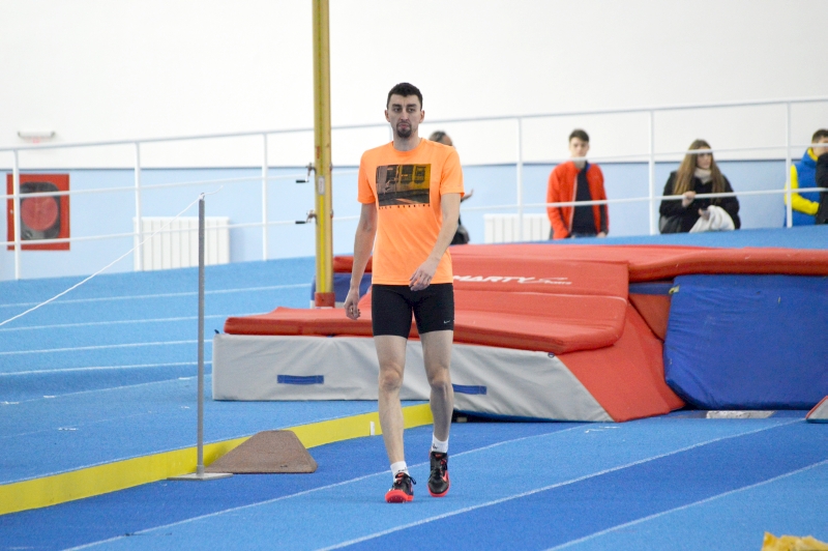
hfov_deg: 7.0
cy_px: 276
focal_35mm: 292
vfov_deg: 4.7
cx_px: 414
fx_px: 6722
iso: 1600
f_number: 4.8
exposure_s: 1/500
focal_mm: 195
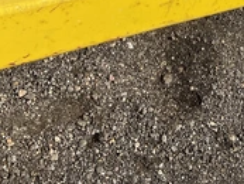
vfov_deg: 20.8
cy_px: -23
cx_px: 202
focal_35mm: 67
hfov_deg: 28.2
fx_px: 473
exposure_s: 1/1451
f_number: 1.8
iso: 25
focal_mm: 3
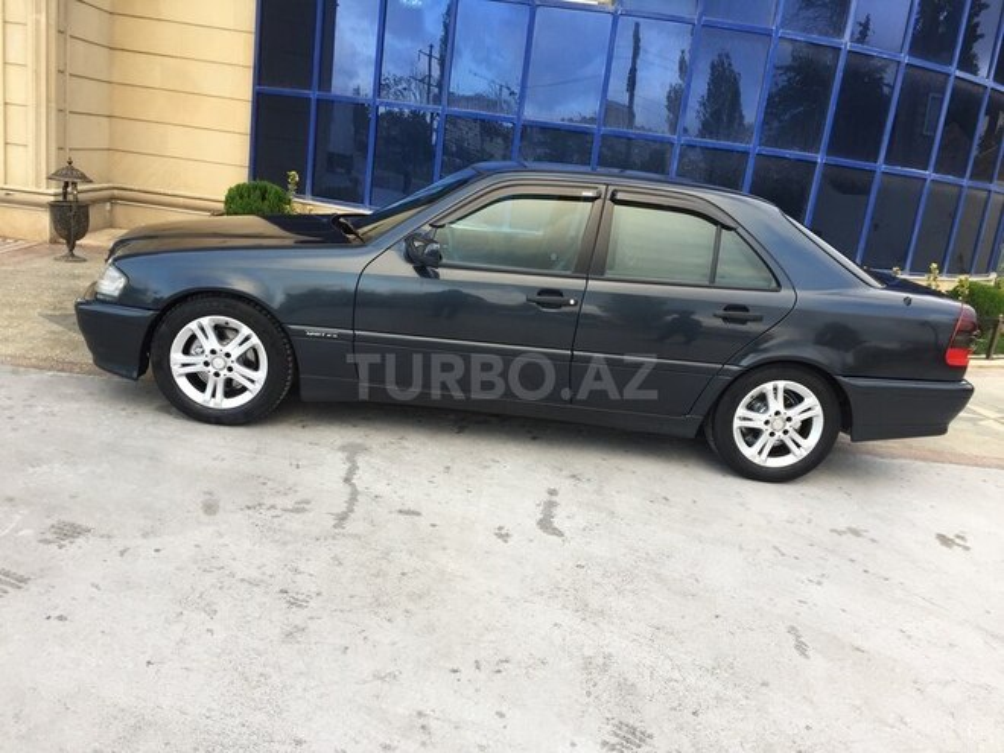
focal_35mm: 29
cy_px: 376
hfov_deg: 61.7
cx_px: 502
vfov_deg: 48.2
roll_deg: -7.9
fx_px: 841
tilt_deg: -14.2
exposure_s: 1/100
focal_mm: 4.15
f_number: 2.2
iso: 40
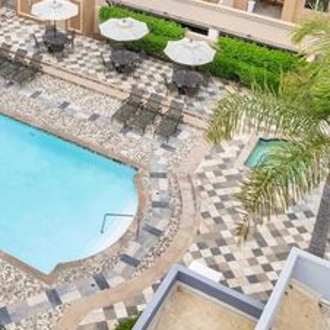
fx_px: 572
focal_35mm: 53
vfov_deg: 31.4
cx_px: 74
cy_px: 66
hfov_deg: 31.5
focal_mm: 8.38
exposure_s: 1/160
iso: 120
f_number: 2.8
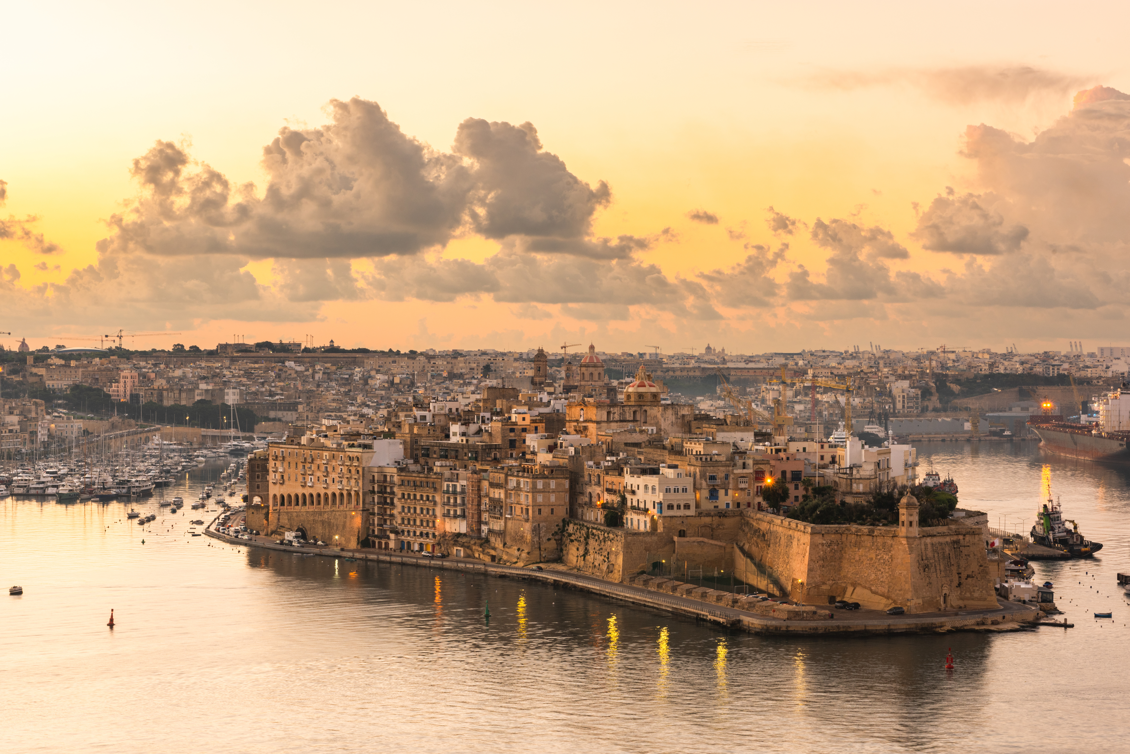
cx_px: 565
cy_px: 377
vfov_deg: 20.6
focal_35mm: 66
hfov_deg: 30.5
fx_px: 2072
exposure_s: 1/1.67
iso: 100
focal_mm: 66
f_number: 16
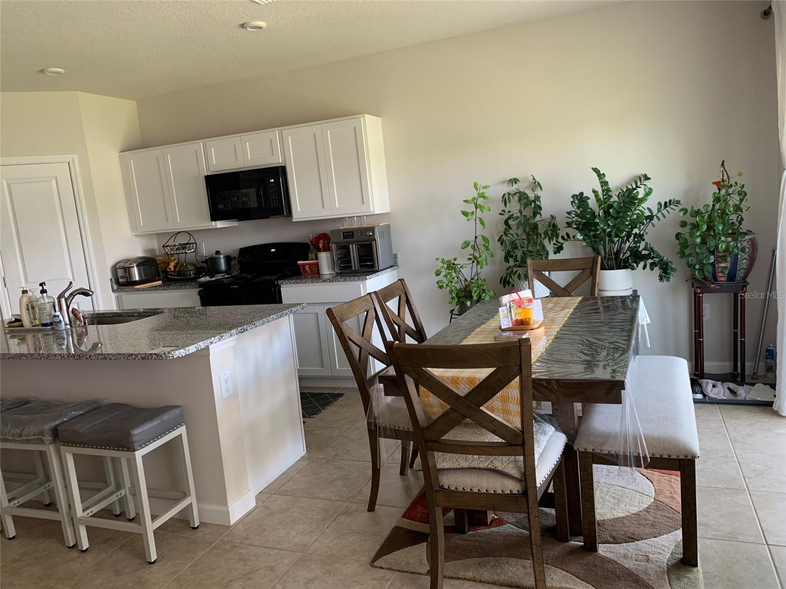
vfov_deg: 53.1
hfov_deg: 67.3
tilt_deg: -6.9
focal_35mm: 26
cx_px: 393
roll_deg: +4.4
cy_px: 294
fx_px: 590
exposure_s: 1/60
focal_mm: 4.25
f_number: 1.8
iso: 100
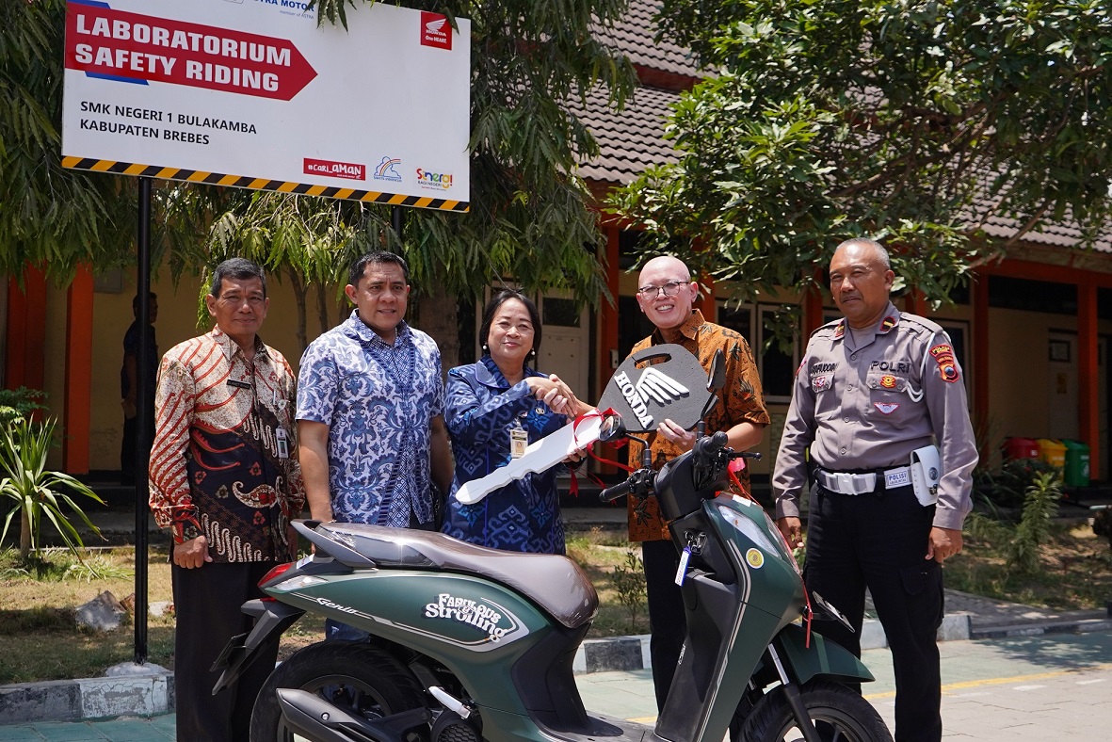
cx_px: 556
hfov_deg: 46.4
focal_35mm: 42
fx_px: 1298
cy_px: 371
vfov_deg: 31.9
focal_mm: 28
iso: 250
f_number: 3.5
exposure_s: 1/2500
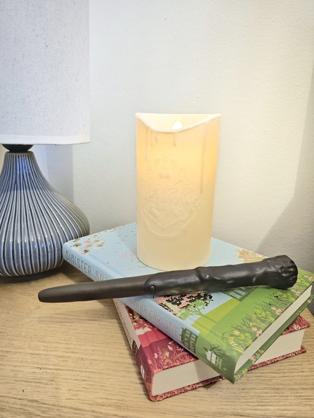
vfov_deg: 73.9
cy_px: 209
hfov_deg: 58.9
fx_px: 278
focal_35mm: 23
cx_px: 157
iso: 250
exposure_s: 1/27
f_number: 1.7
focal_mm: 6.3
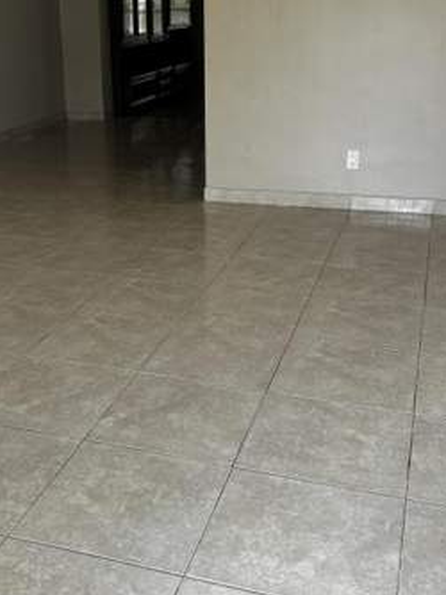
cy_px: 214
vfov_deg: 40.9
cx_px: 141
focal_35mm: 46
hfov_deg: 31.2
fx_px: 791
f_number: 1.78
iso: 80
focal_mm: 6.86
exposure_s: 1/121
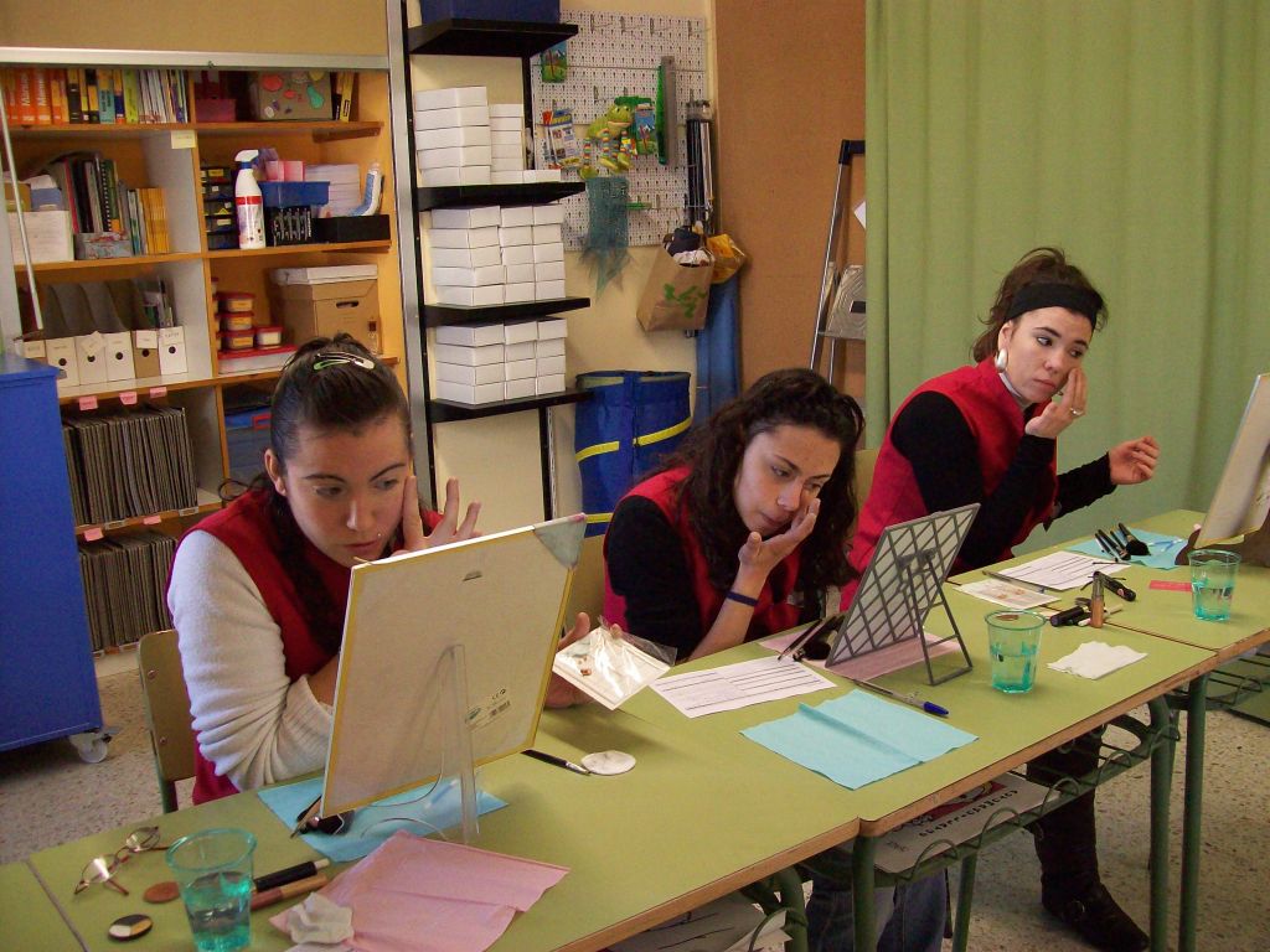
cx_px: 635
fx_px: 1321
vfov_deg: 39.7
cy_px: 476
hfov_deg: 51.4
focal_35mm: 36
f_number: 2.7
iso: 200
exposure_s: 1/64
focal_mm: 6
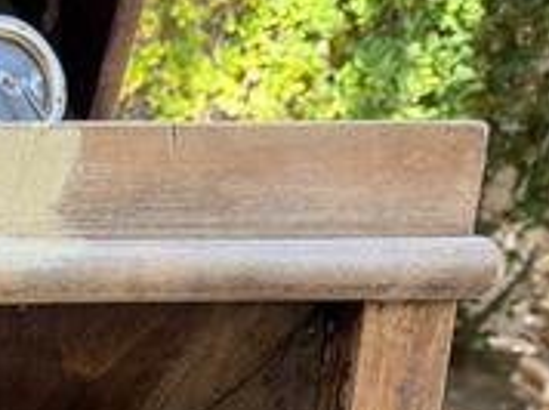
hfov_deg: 22.6
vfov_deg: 18.7
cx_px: -251
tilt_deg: -19.5
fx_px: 1140
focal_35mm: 72
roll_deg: -0.7
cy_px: 555
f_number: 1.78
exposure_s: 1/265
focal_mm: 6.76
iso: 100
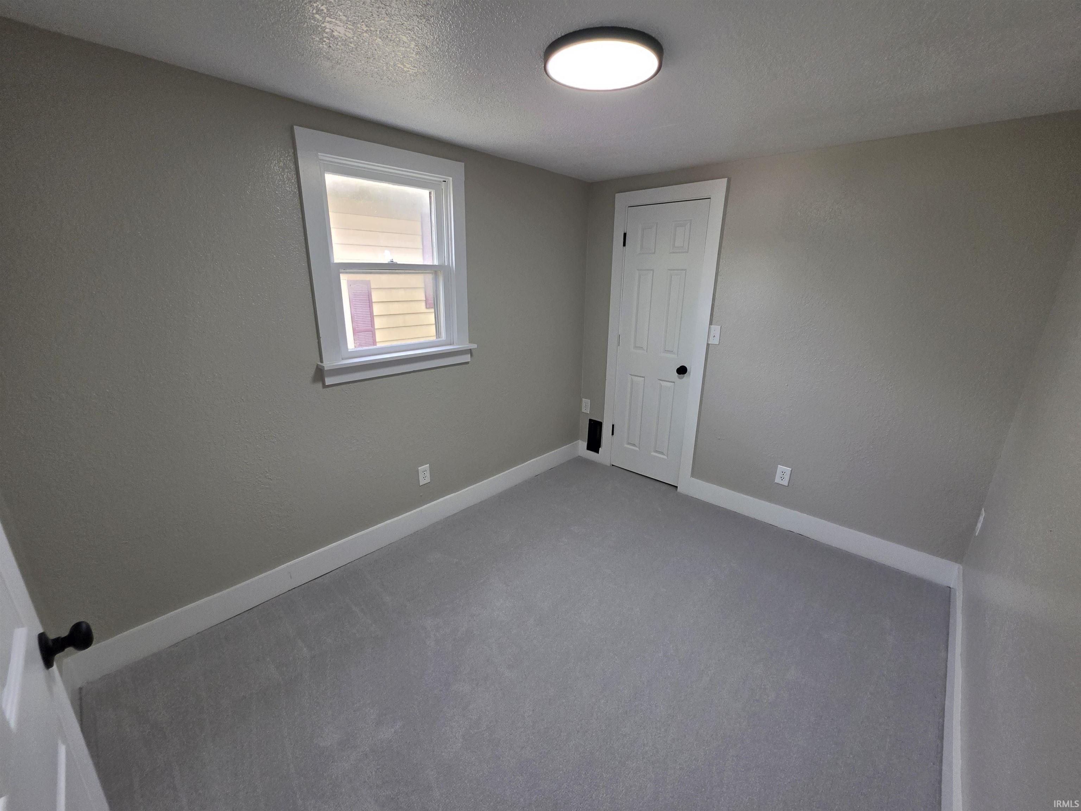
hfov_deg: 106.2
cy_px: 406
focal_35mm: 13
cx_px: 540
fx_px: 406
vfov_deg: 89.9
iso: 64
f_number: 1.9
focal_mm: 2.2
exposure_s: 1/120
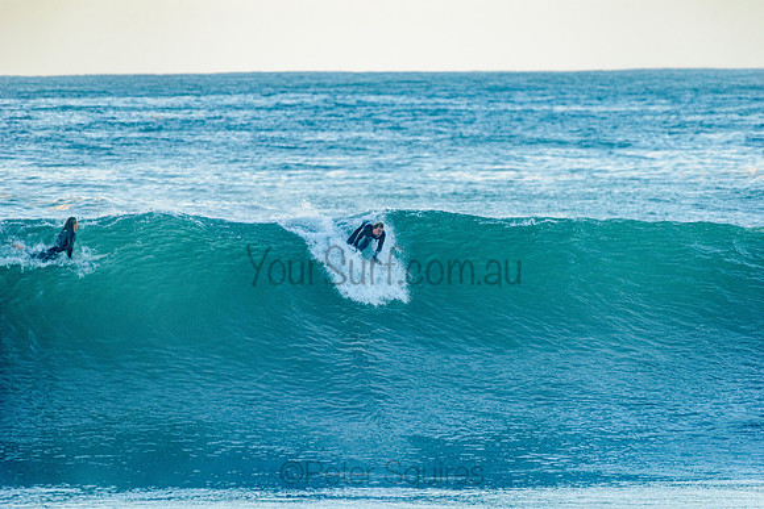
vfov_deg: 2.8
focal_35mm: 500
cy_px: 254
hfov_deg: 4.1
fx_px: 10613
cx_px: 382
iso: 900
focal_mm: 500
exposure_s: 1/1600
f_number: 5.6
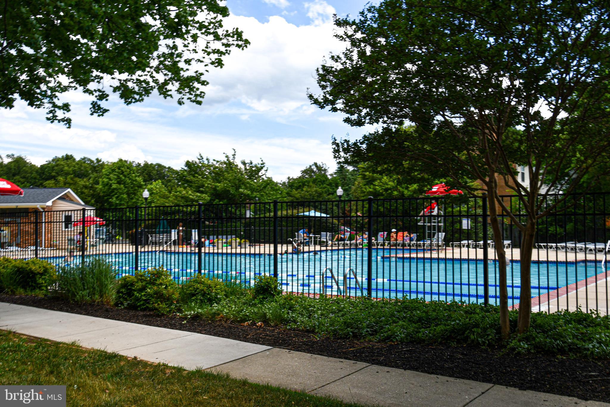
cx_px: 305
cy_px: 204
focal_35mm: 36
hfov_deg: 53.1
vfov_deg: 36.9
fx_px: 610
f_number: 8
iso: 100
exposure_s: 1/250
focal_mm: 24
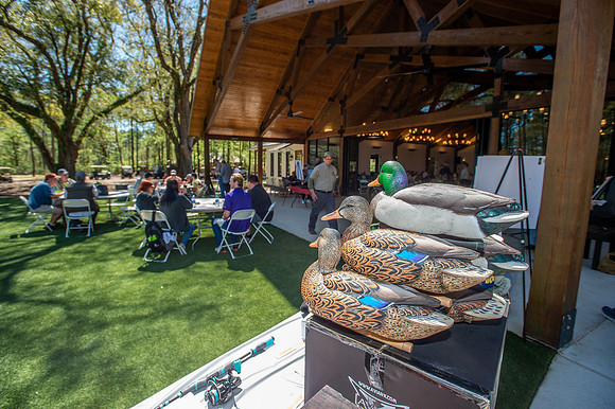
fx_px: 290
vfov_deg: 70.4
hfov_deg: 93.3
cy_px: 204
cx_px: 308
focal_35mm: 17
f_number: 5.6
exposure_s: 1/125
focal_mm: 17
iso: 100
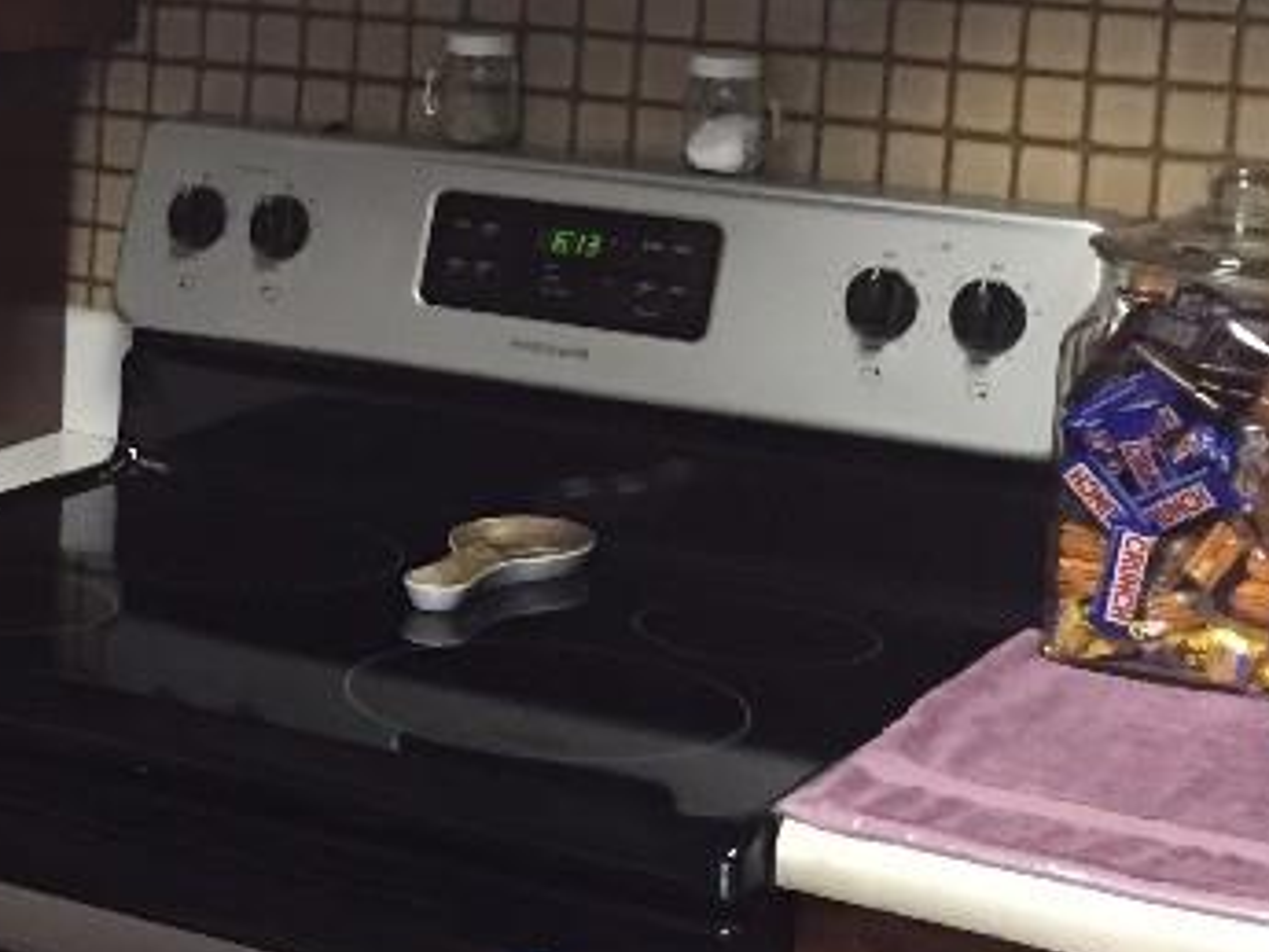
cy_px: 228
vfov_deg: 17.1
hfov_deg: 22.1
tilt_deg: -8.4
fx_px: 3154
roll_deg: -2.5
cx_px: 59
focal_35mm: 86
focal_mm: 4.15
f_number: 2.2
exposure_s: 1/30
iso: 250
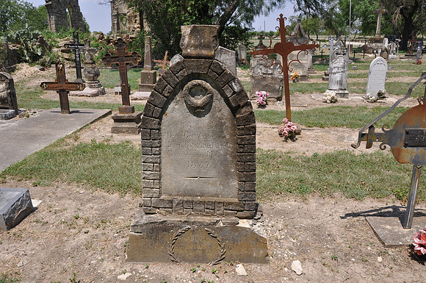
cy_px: 142
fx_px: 319
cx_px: 213
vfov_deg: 47.8
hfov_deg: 67.5
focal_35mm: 27
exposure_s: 1/100
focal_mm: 18
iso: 200
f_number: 10
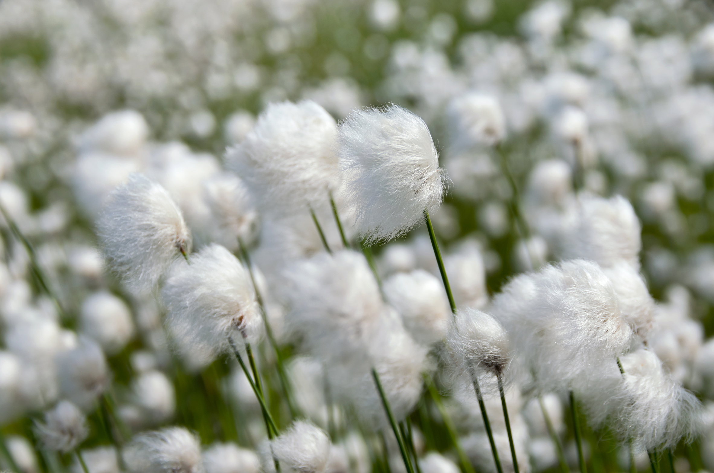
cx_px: 357
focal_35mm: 75
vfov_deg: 18.1
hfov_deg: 27.0
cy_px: 236
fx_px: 1484
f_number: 6.3
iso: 100
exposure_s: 1/1600
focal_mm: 50
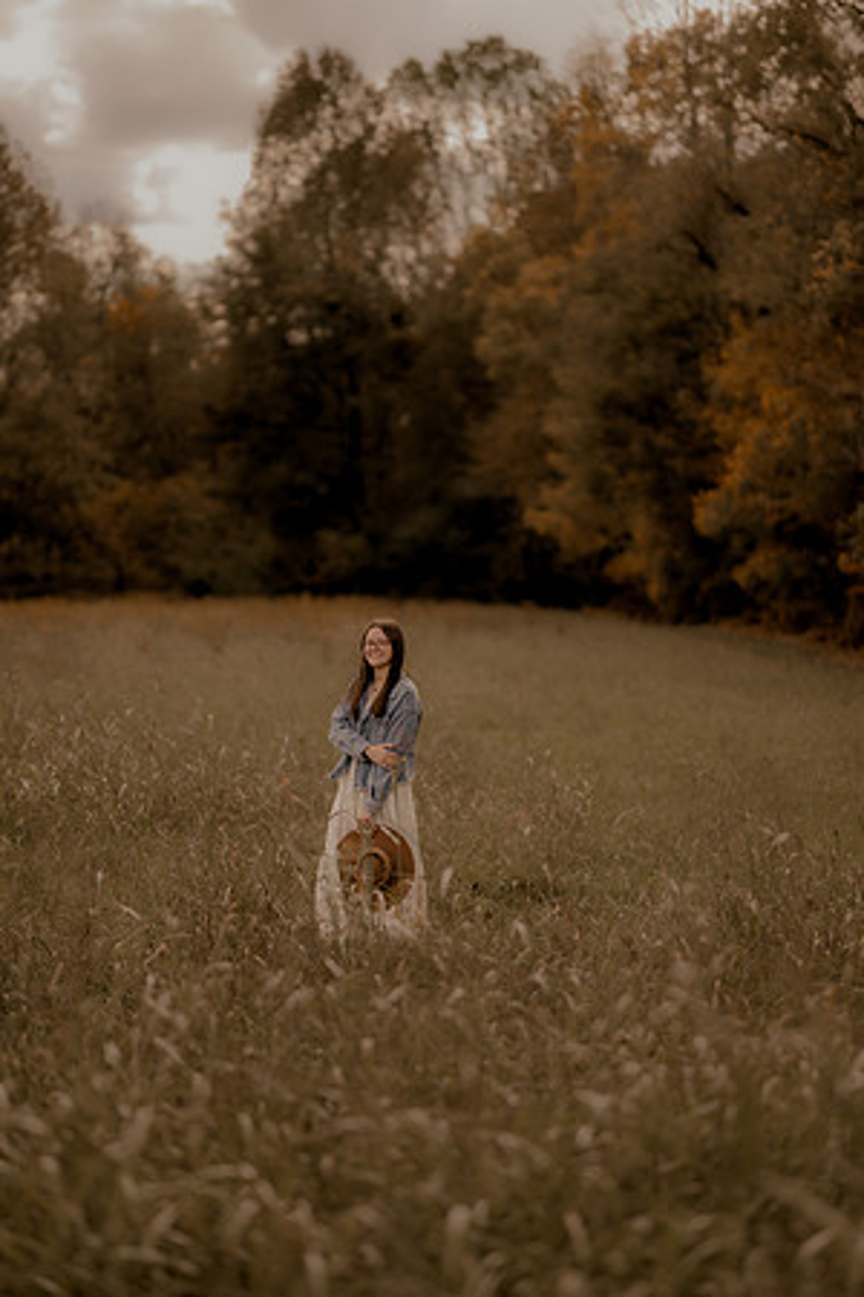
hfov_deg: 16.1
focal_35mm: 85
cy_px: 648
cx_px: 432
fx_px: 3060
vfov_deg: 23.9
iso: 200
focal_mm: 85
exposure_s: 1/3200
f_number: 1.4
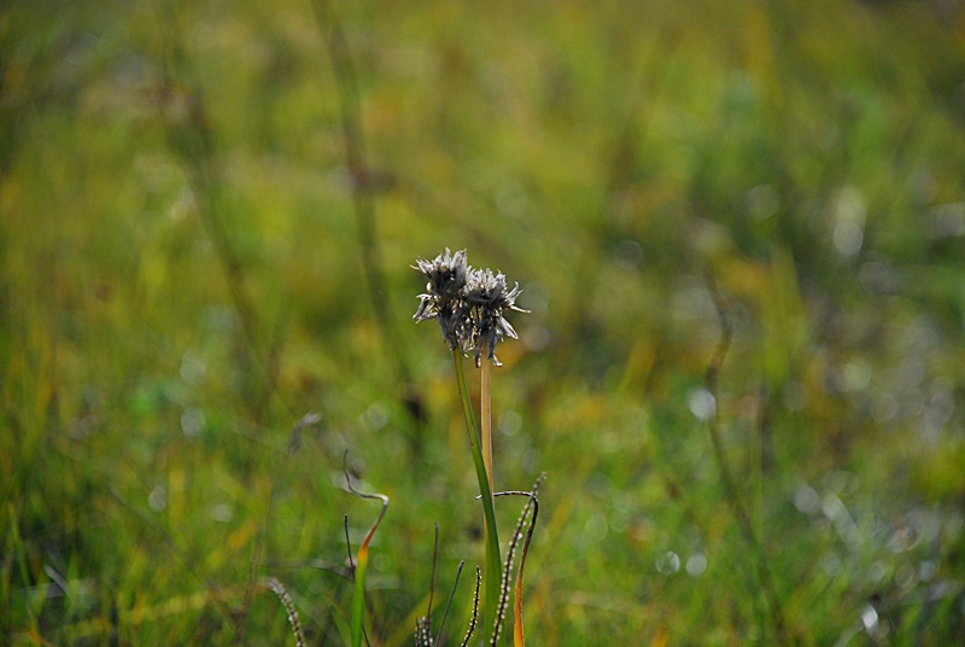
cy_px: 324
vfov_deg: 6.8
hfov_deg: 10.1
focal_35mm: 202
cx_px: 482
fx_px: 5436
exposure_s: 1/2000
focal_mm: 135
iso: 400
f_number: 5.6
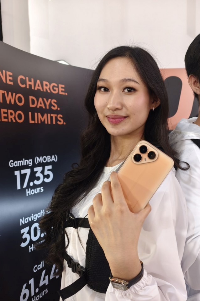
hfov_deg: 39.1
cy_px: 150
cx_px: 168
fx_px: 267
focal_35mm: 32
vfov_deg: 58.7
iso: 400
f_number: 1.62
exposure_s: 1/47.9
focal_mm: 6.45
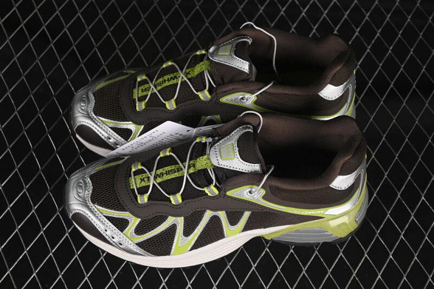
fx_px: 904
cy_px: 144
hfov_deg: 27.0
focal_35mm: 75
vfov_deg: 18.2
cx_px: 217
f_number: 6.3
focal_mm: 50
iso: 160
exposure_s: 1/60
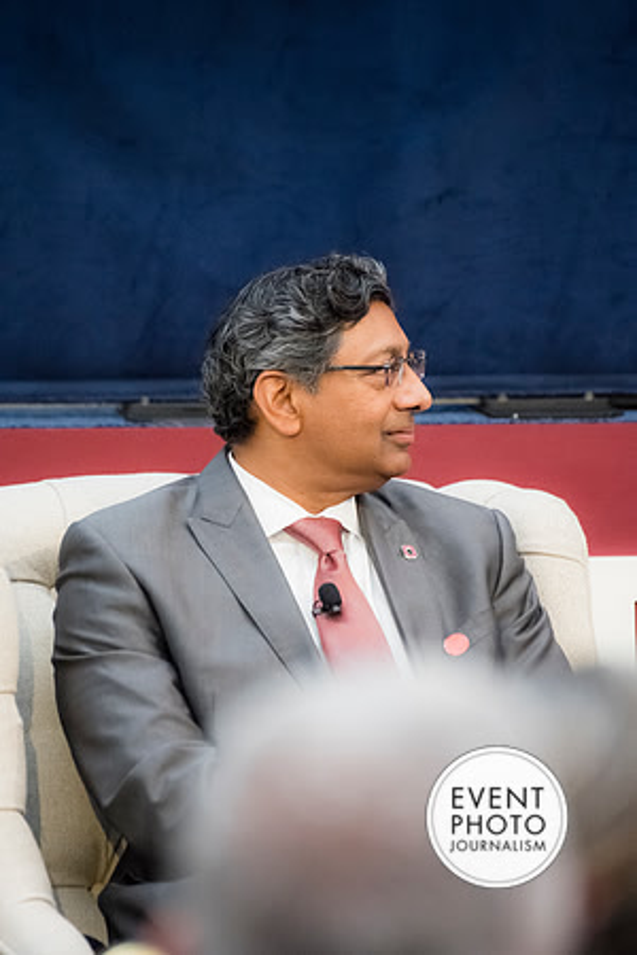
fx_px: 7962
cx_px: 318
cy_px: 478
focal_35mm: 300
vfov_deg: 6.9
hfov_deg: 4.6
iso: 6400
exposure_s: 1/400
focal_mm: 300
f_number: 5.6
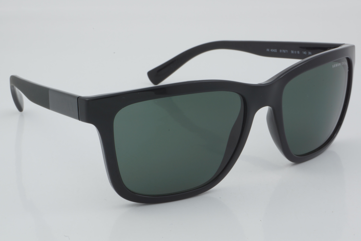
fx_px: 827
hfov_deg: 24.6
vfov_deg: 16.6
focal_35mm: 82
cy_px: 120
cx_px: 180
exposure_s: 1/3
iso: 100
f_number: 32
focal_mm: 55
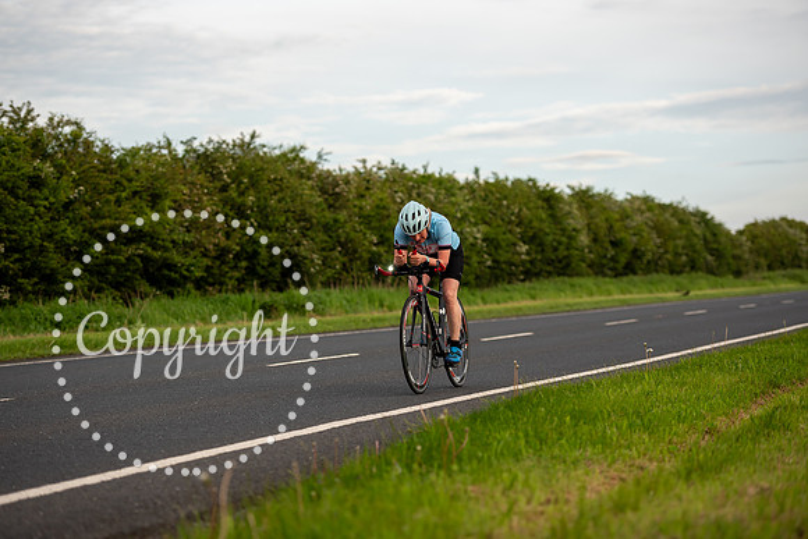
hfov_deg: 20.0
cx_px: 404
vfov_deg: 13.4
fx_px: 2290
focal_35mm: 102
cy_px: 270
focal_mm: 102
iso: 110
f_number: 3.2
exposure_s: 1/640
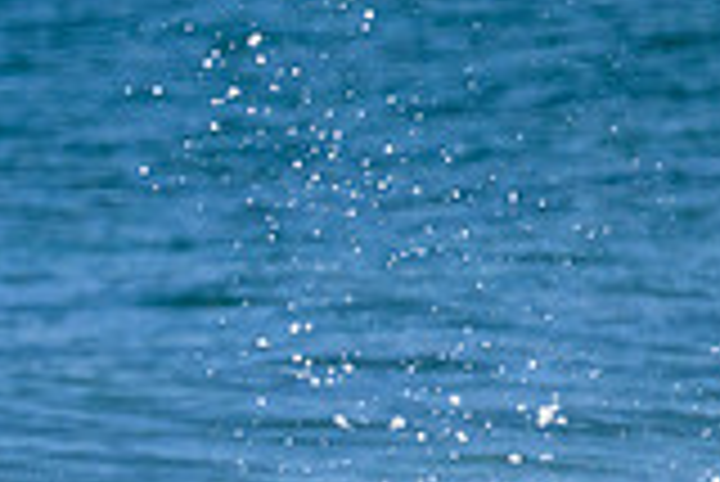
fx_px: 44940
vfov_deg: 0.6
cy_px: 673
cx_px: -288
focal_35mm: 2245
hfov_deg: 0.9
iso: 1400
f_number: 11
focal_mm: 620
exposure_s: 1/2000
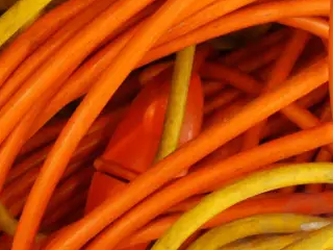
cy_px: 247
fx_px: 1972
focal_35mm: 205
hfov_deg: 9.6
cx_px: 272
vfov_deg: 7.2
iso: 3200
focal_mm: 32
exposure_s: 1/60
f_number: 5.6
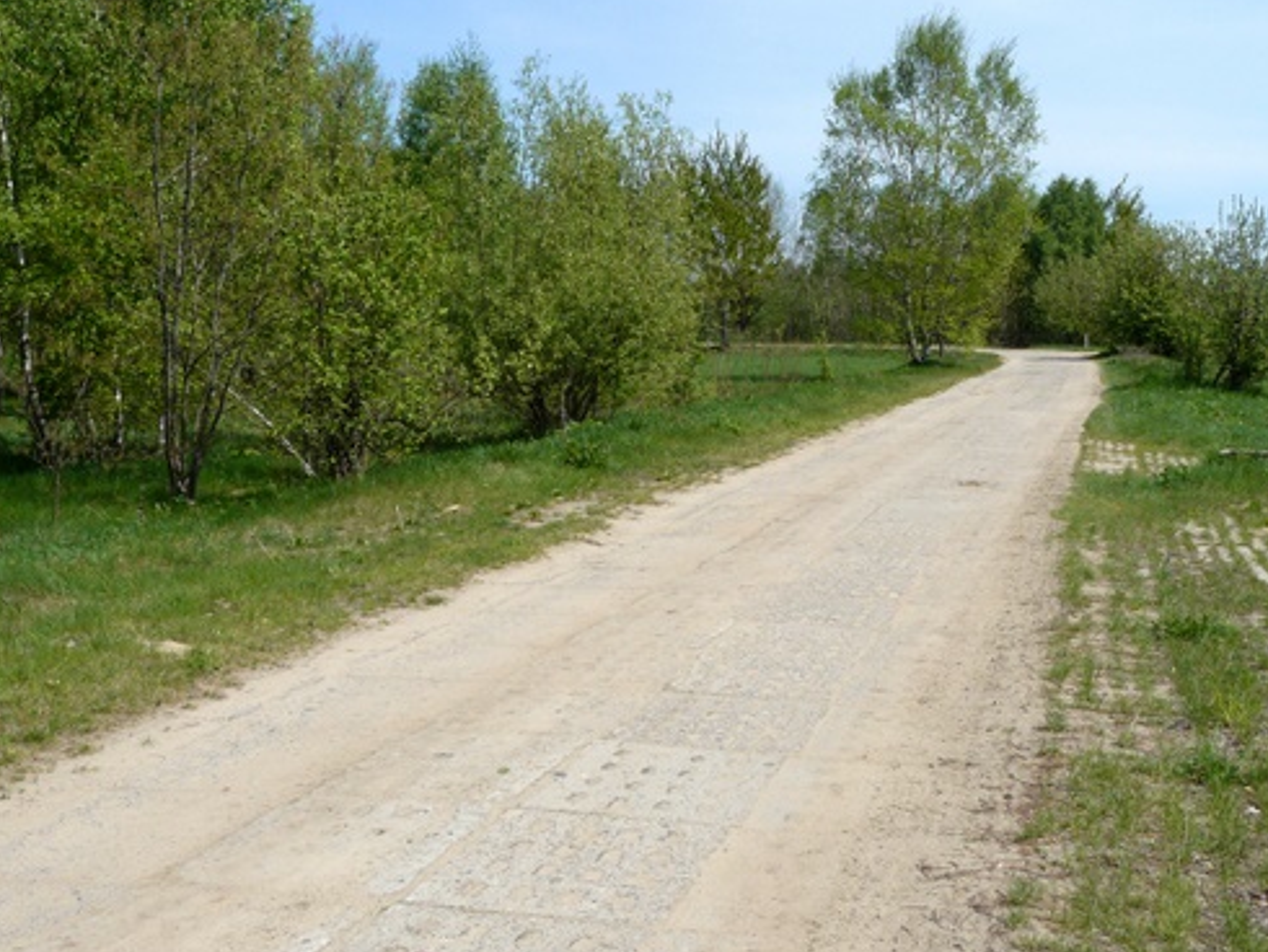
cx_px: 800
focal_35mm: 47
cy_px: 419
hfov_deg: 40.1
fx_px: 1722
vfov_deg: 30.9
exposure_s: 1/320
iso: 100
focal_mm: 6
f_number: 5.6
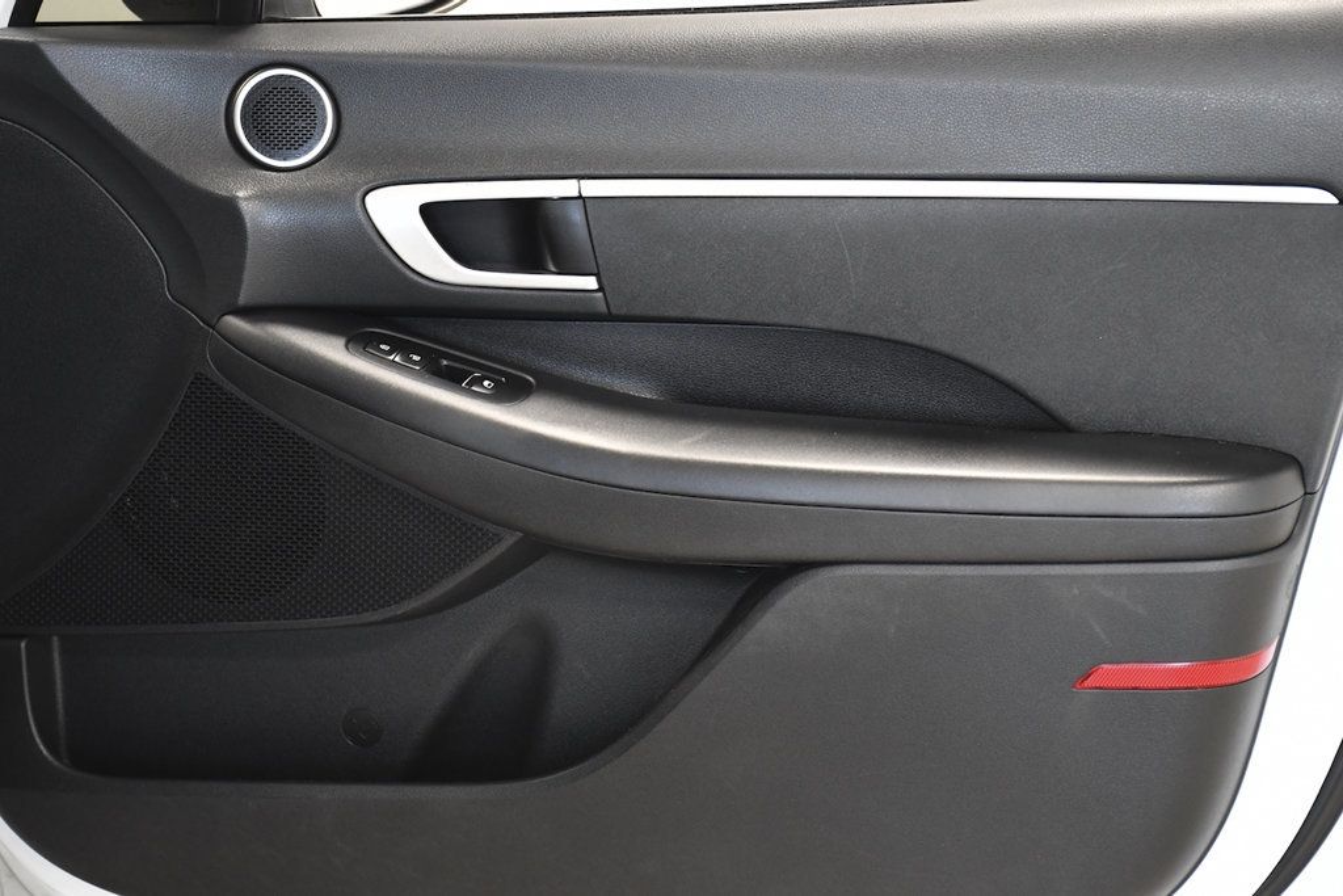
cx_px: 672
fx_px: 2798
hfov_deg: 27.0
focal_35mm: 75
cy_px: 448
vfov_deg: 18.2
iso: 2500
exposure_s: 1/160
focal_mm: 50
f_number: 4.8
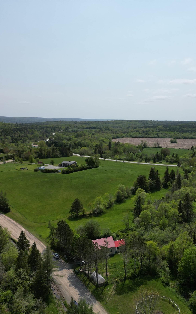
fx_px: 291
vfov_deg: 56.7
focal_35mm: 34
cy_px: 157
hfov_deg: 36.9
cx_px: 131
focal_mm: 6.72
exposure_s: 1/5000
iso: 100
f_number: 1.7
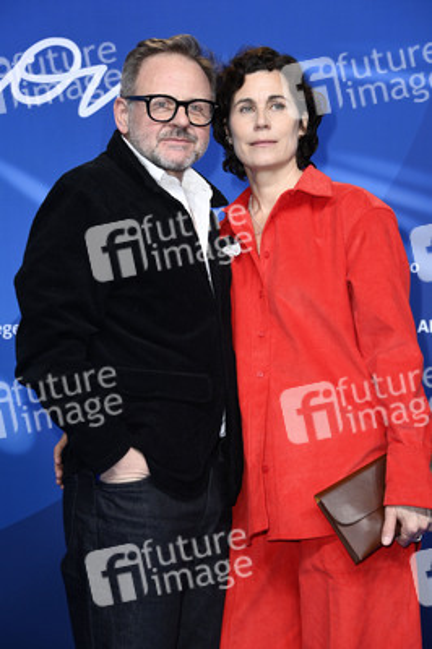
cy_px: 324
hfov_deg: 14.8
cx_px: 216
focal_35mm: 92
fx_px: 1659
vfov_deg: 22.2
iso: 1250
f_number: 5.6
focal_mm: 92
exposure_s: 1/250
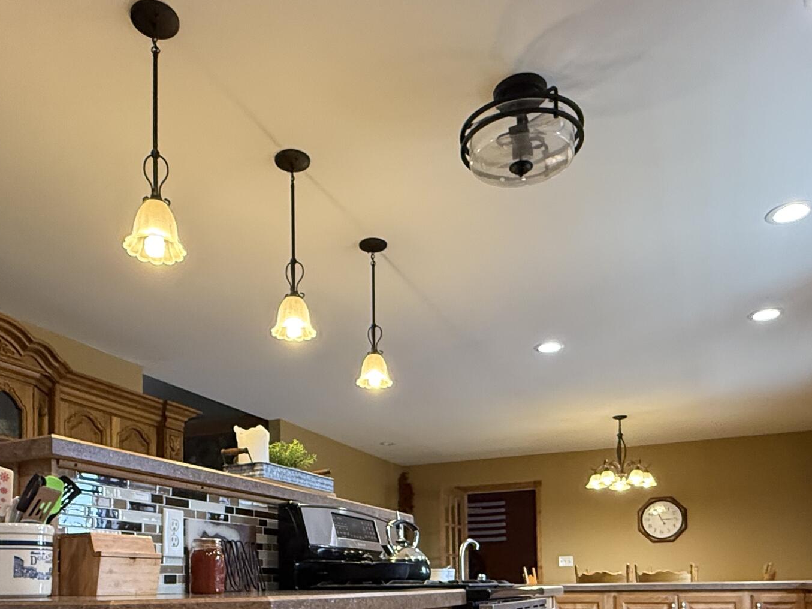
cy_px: 564
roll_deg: +2.0
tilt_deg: +2.5
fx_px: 727
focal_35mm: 31
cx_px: 382
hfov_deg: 58.3
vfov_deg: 41.3
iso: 400
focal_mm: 2.22
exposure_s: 1/60
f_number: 2.2
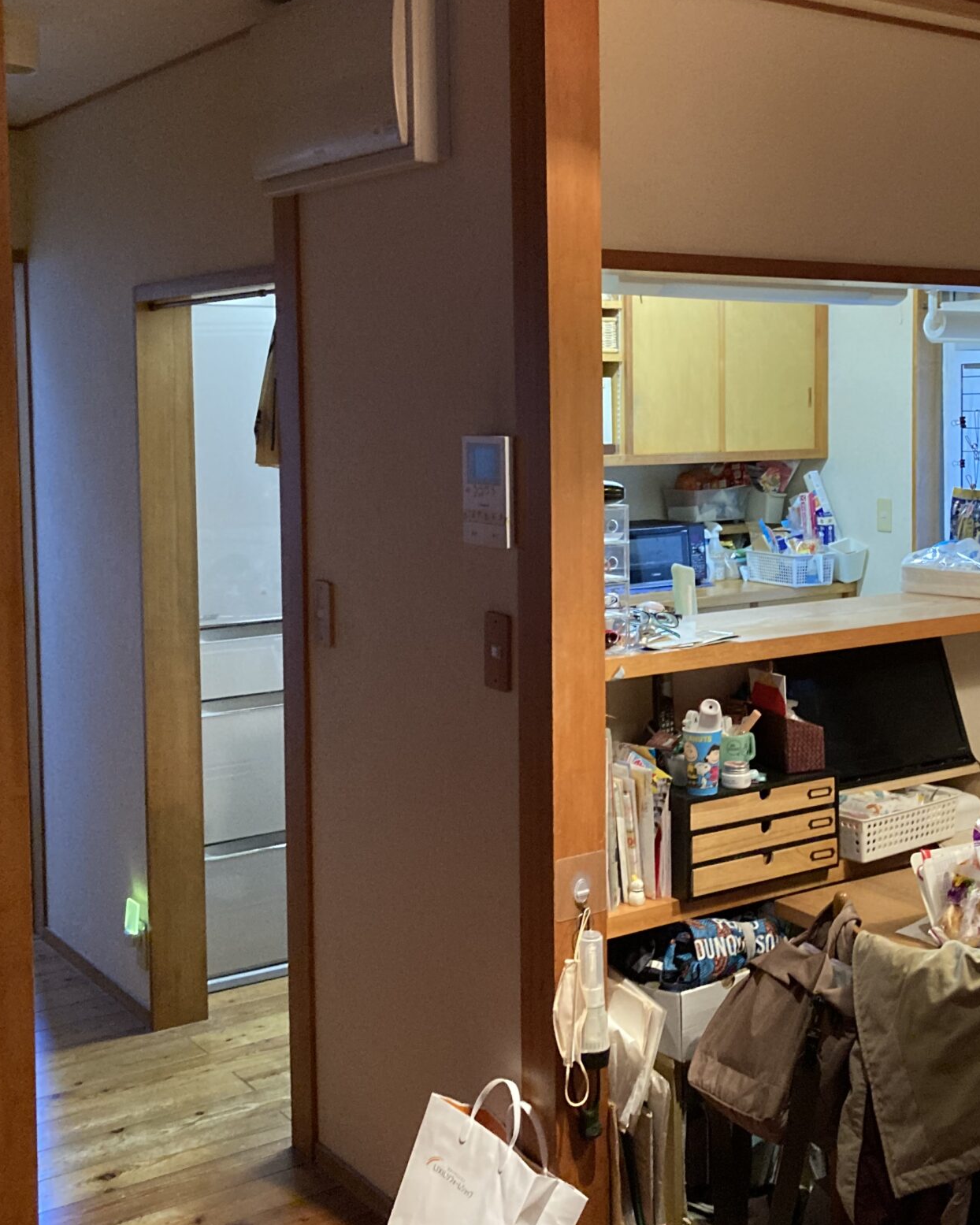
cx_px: 700
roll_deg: -0.1
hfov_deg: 33.0
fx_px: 1631
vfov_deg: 41.0
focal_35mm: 45
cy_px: 509
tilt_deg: -3.2
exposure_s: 1/40
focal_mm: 3.99
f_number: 1.8
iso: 320
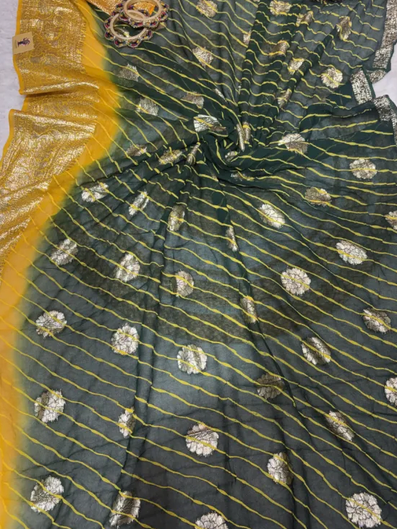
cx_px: 232
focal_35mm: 32
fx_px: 489
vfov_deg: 56.8
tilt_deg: -68.4
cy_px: 267
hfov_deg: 44.0
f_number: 1.6
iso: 50
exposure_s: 1/100
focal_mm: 5.96
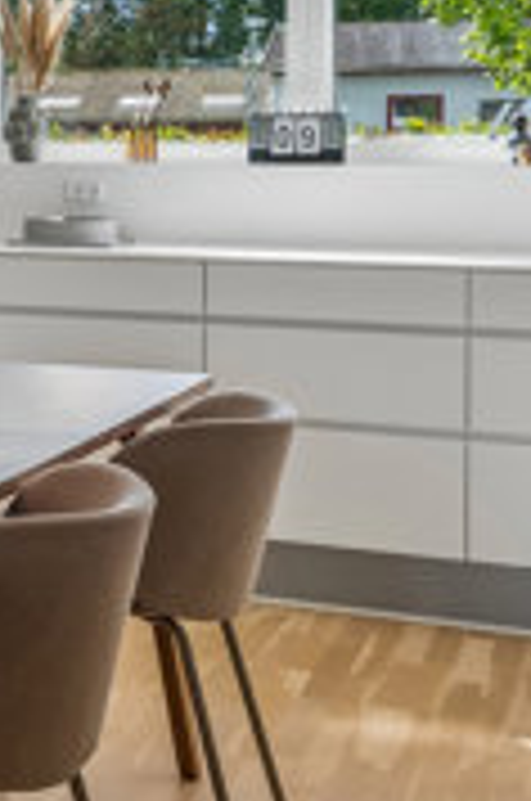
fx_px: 1799
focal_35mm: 81
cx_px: -513
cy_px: 169
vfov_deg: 24.7
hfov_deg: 14.2
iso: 250
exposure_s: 1/40
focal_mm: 18
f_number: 10
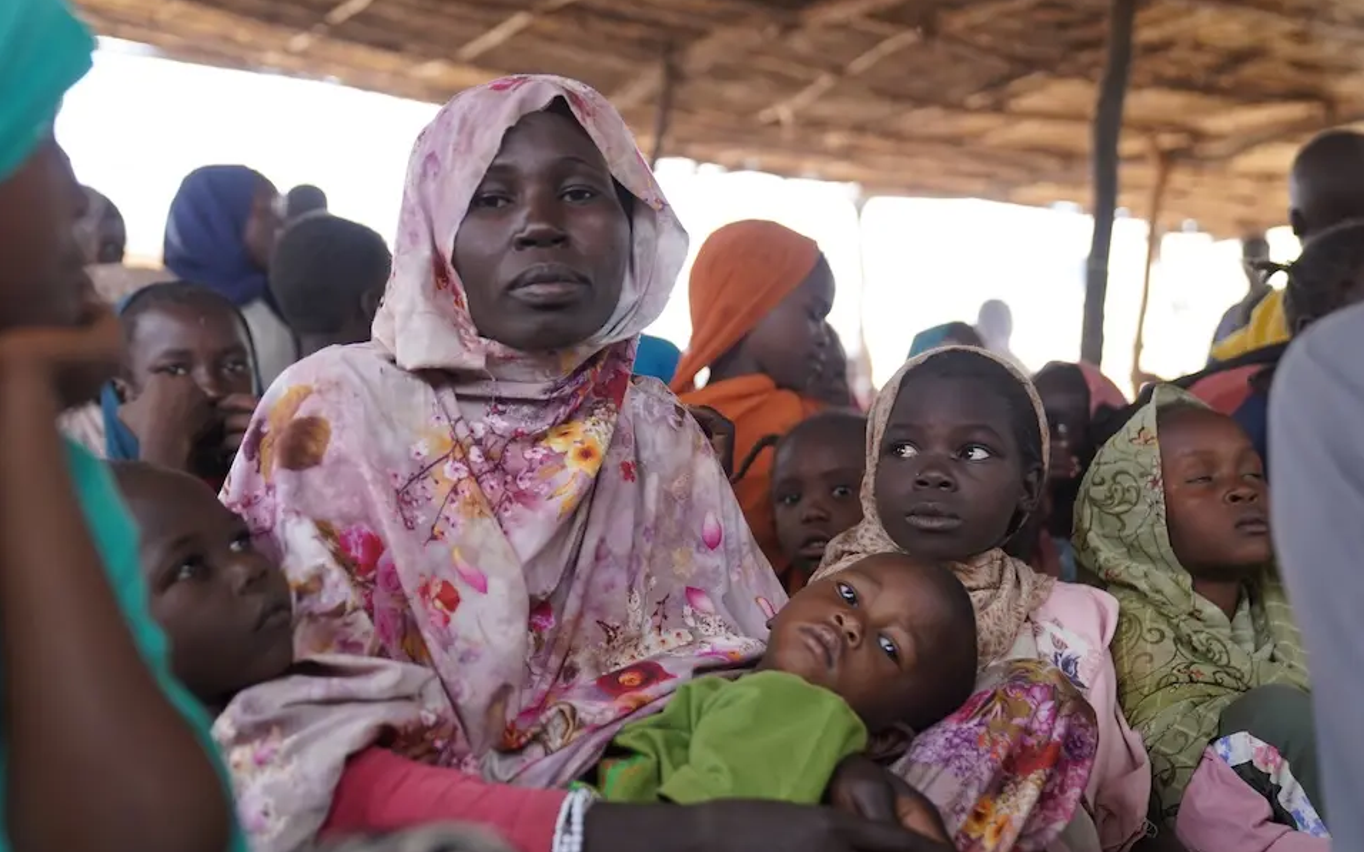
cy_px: 415
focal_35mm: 43
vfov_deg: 29.8
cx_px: 682
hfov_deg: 46.2
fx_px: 1598
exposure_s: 1/320
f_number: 2.8
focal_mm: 42
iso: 320
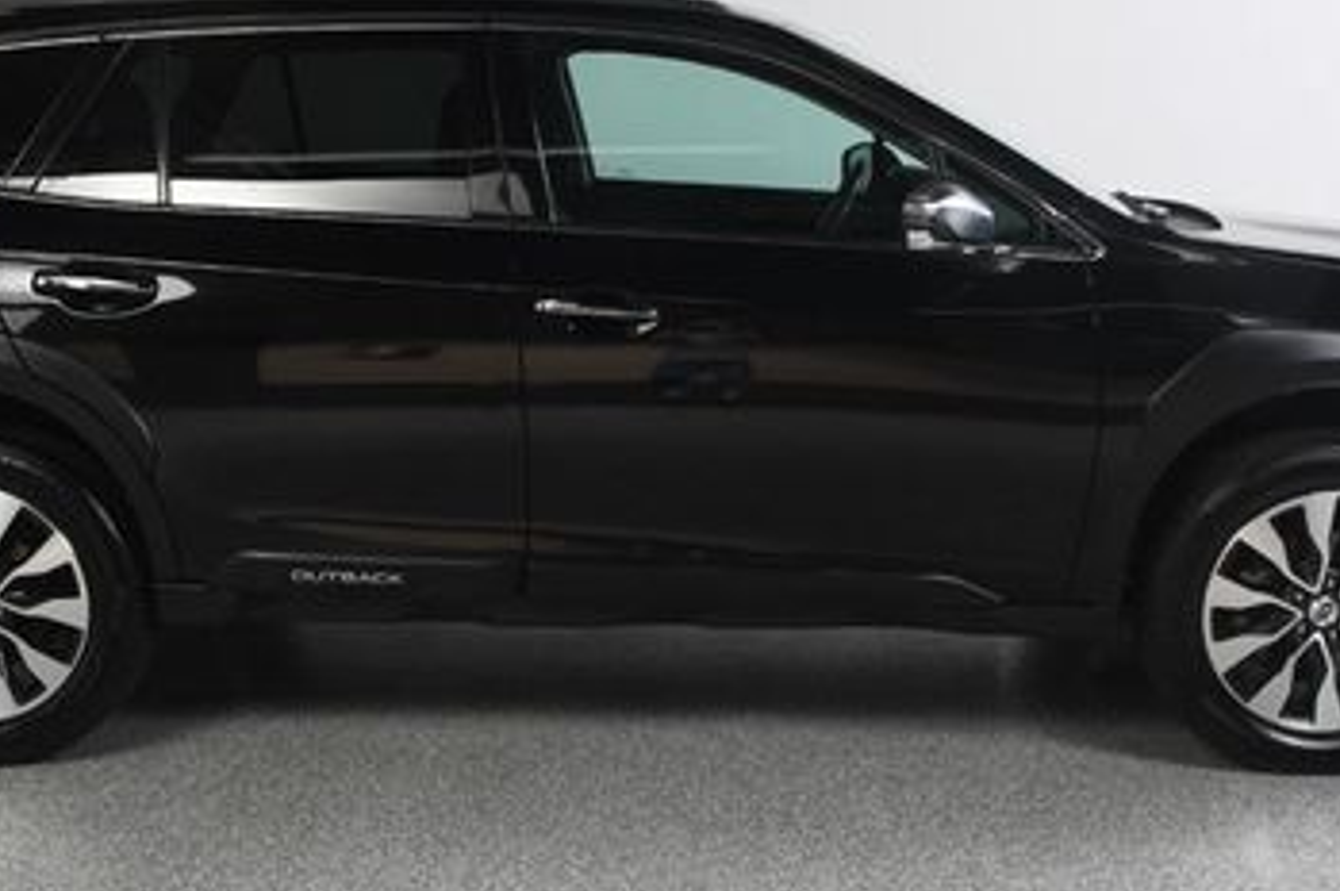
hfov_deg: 36.3
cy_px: 446
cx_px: 626
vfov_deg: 24.6
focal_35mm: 55
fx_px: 2045
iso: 100
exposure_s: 1/160
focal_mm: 20
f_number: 9
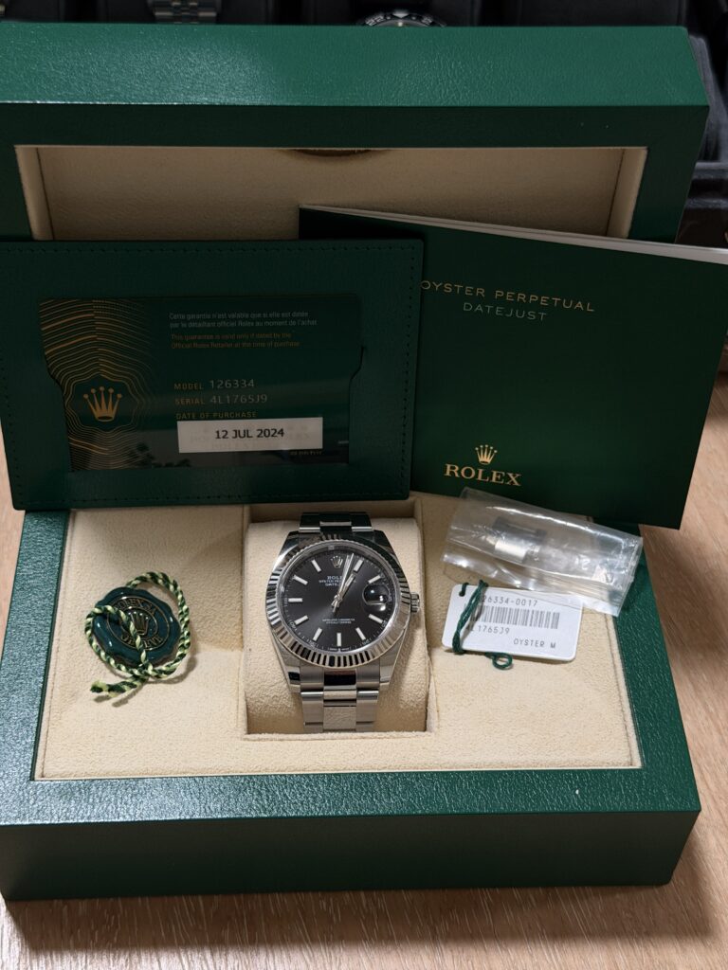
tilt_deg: -49.8
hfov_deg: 30.3
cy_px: 485
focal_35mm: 48
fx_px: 1346
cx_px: 364
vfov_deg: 39.7
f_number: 1.78
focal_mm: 6.76
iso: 200
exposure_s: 1/60
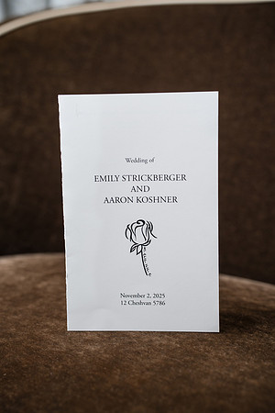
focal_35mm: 61
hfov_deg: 22.3
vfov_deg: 32.9
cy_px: 206
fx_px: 699
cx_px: 138
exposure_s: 1/250
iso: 320
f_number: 4
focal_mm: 61
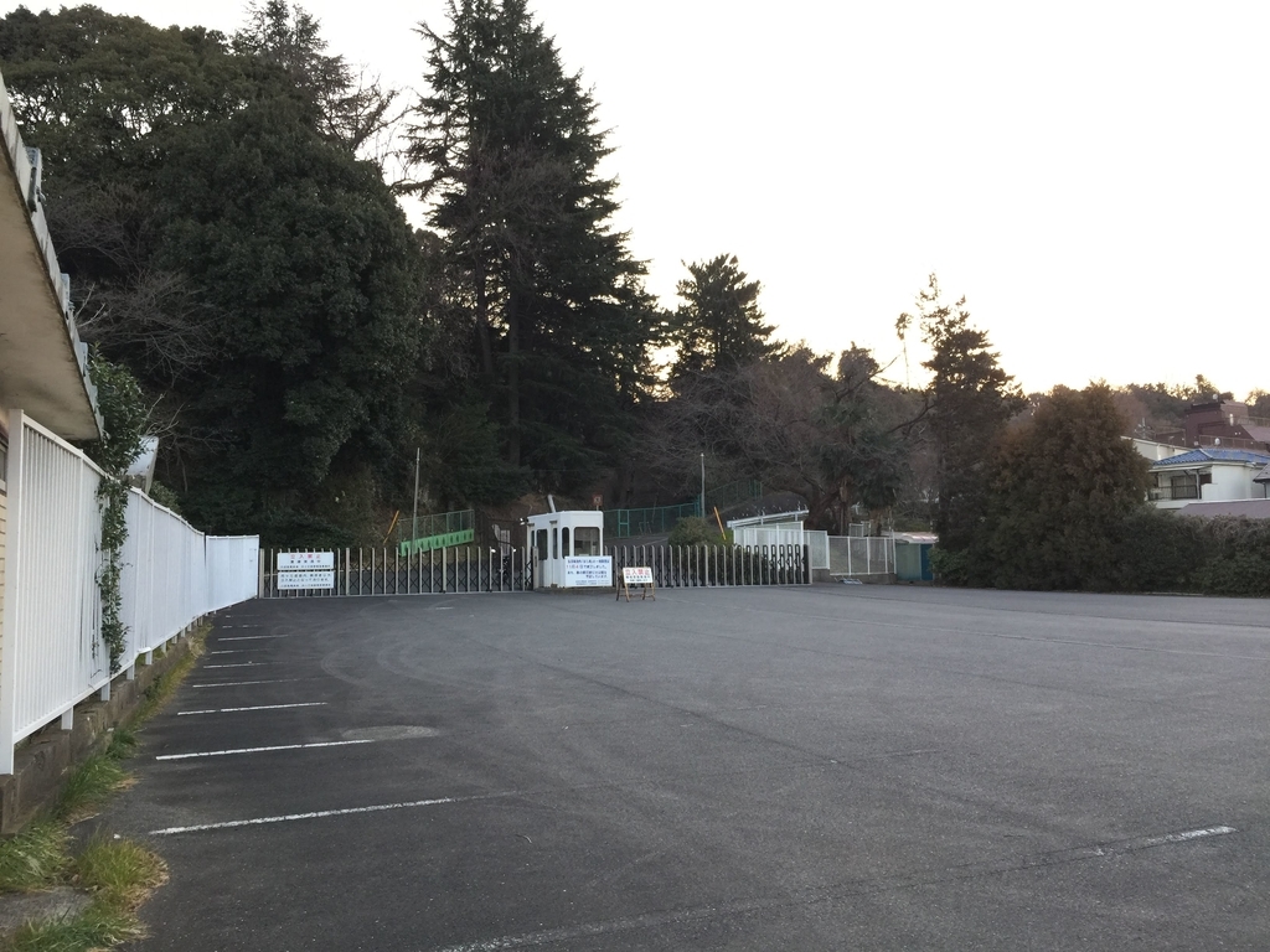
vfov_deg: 48.2
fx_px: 1064
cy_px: 476
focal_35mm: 29
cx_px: 635
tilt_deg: +6.3
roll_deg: +0.8
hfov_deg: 61.7
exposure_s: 1/40
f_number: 2.2
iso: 32
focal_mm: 4.15
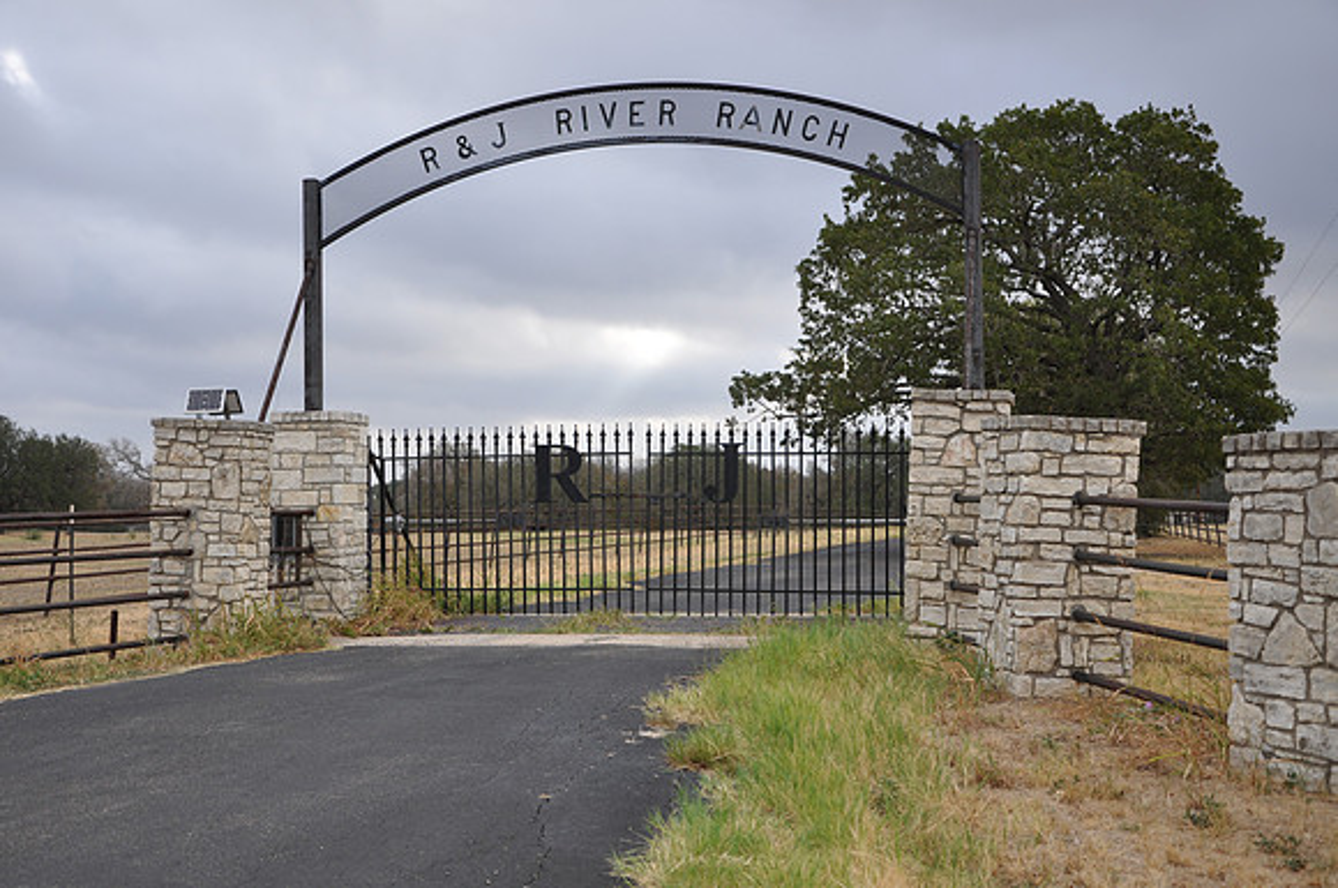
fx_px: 1781
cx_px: 669
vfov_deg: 28.0
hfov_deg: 41.2
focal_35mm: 48
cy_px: 444
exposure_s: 1/200
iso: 200
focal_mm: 32
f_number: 7.1
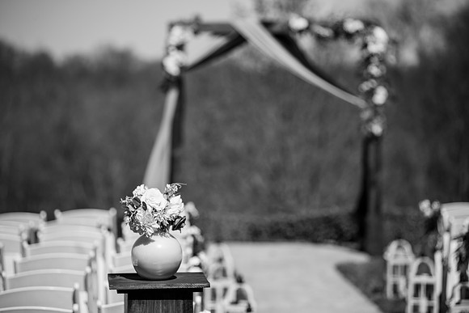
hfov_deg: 15.2
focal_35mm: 135
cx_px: 234
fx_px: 1759
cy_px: 156
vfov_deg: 10.2
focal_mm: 135
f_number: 2.8
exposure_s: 1/4000
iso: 125
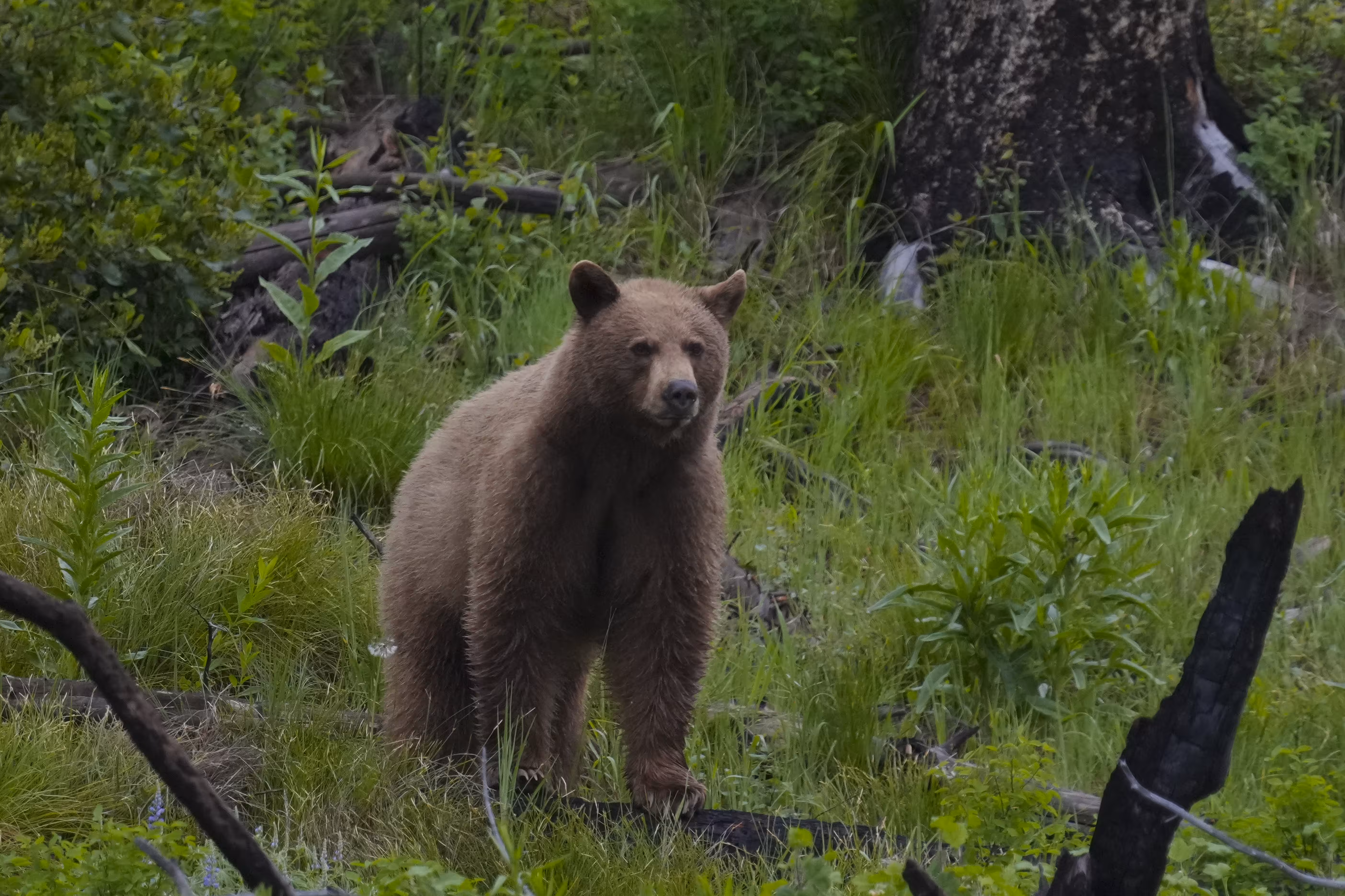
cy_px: 448
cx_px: 672
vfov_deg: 1.5
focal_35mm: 900
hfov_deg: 2.3
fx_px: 33622
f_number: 6.3
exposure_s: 1/1000
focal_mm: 600
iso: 2000
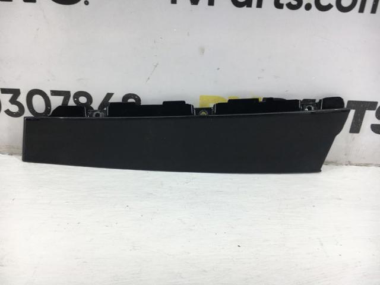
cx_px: 190
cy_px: 142
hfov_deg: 61.7
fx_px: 318
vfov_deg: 48.2
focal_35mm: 29
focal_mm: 4.15
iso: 25
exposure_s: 1/50
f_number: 2.2
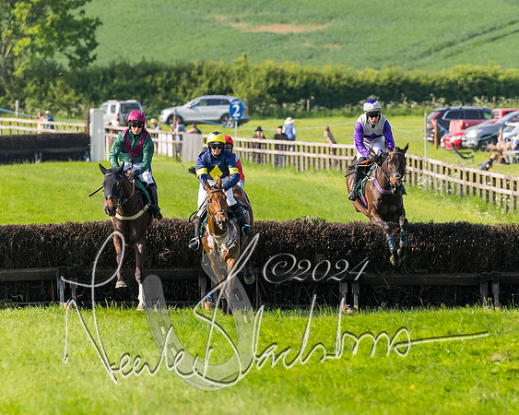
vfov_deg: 2.9
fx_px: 8252
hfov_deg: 3.6
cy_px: 239
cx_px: 271
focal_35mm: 537
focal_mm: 200
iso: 500
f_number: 4
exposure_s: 1/3200
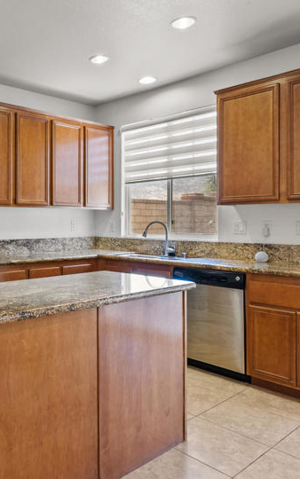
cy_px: 223
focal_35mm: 29
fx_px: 379
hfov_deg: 39.8
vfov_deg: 64.5
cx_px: 26
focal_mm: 15
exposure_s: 1/1.67
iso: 250
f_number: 9
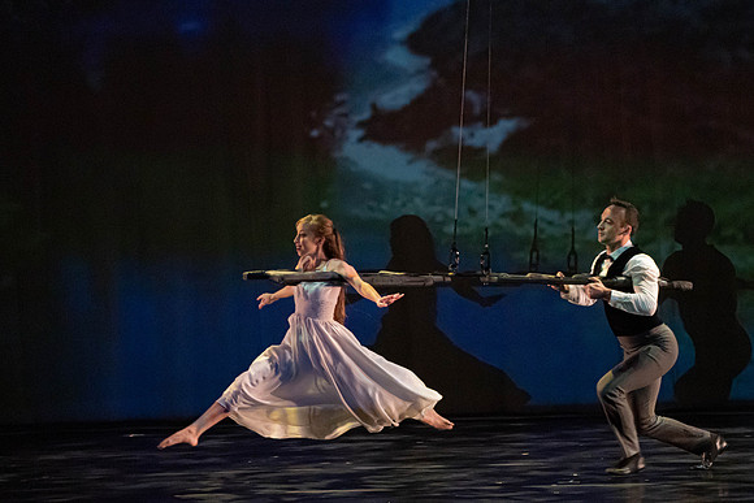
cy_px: 285
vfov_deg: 4.3
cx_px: 405
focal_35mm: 324
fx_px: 6778
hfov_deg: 6.4
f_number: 5.6
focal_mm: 279
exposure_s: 1/320
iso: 6400
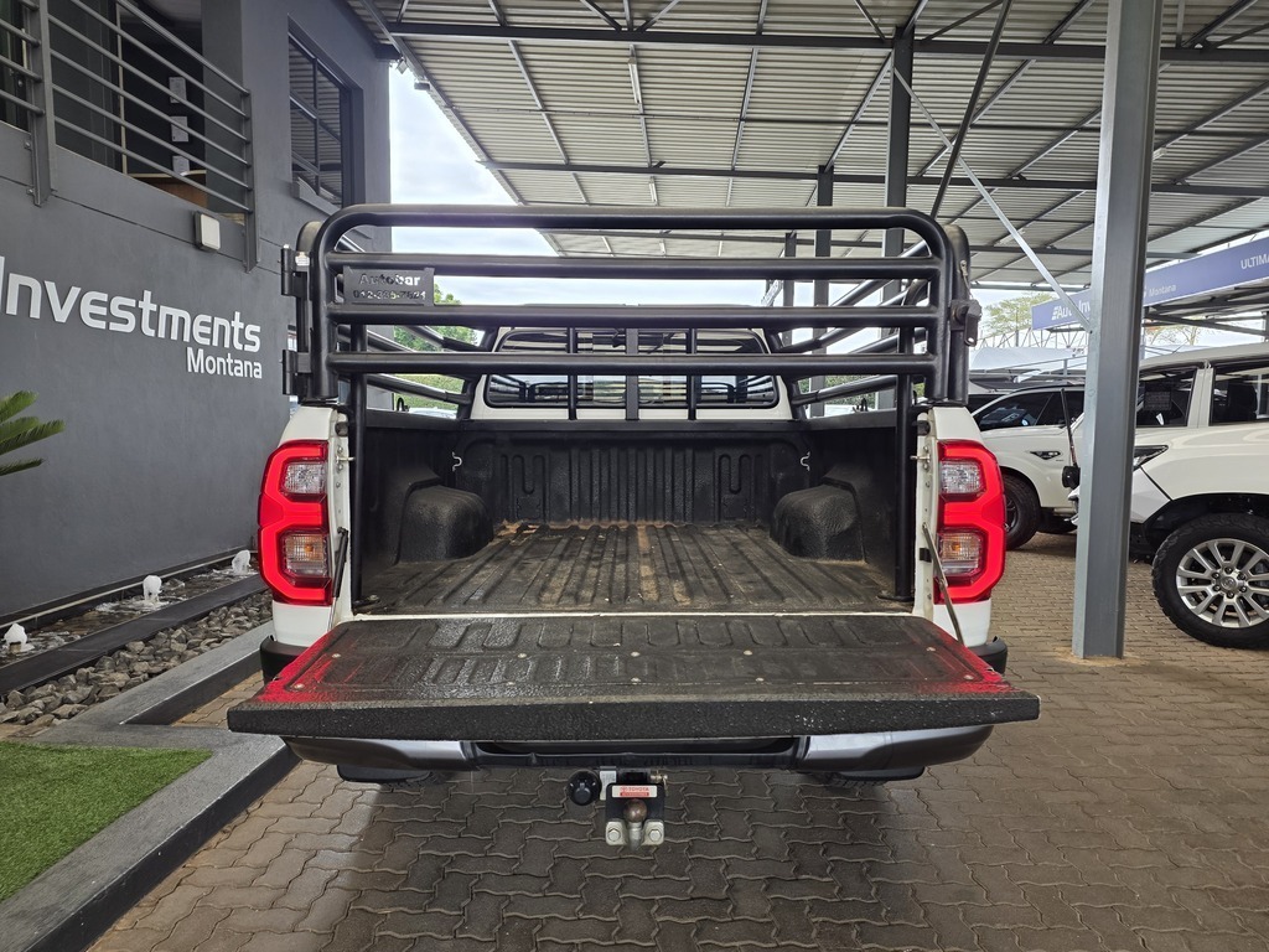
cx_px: 634
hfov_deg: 73.9
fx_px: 843
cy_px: 476
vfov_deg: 58.9
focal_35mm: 23
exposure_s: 1/180
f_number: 1.7
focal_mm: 6.25
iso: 125
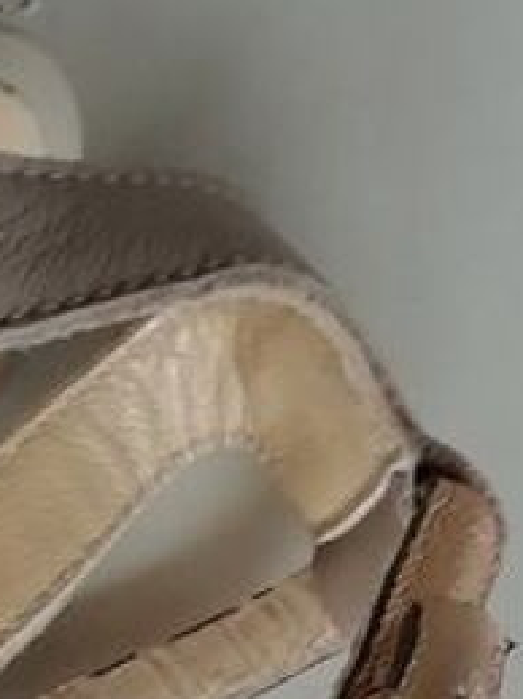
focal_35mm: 134
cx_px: 78
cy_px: 1167
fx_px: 2702
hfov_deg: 11.0
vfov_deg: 13.5
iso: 80
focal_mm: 3.46
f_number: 2.2
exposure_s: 1/33.3
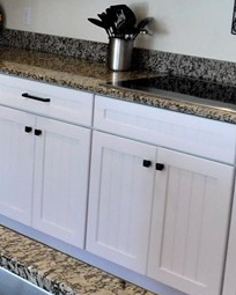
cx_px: -21
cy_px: 153
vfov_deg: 21.3
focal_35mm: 90
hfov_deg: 16.6
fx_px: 786
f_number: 3
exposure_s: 1/30
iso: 200
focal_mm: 4
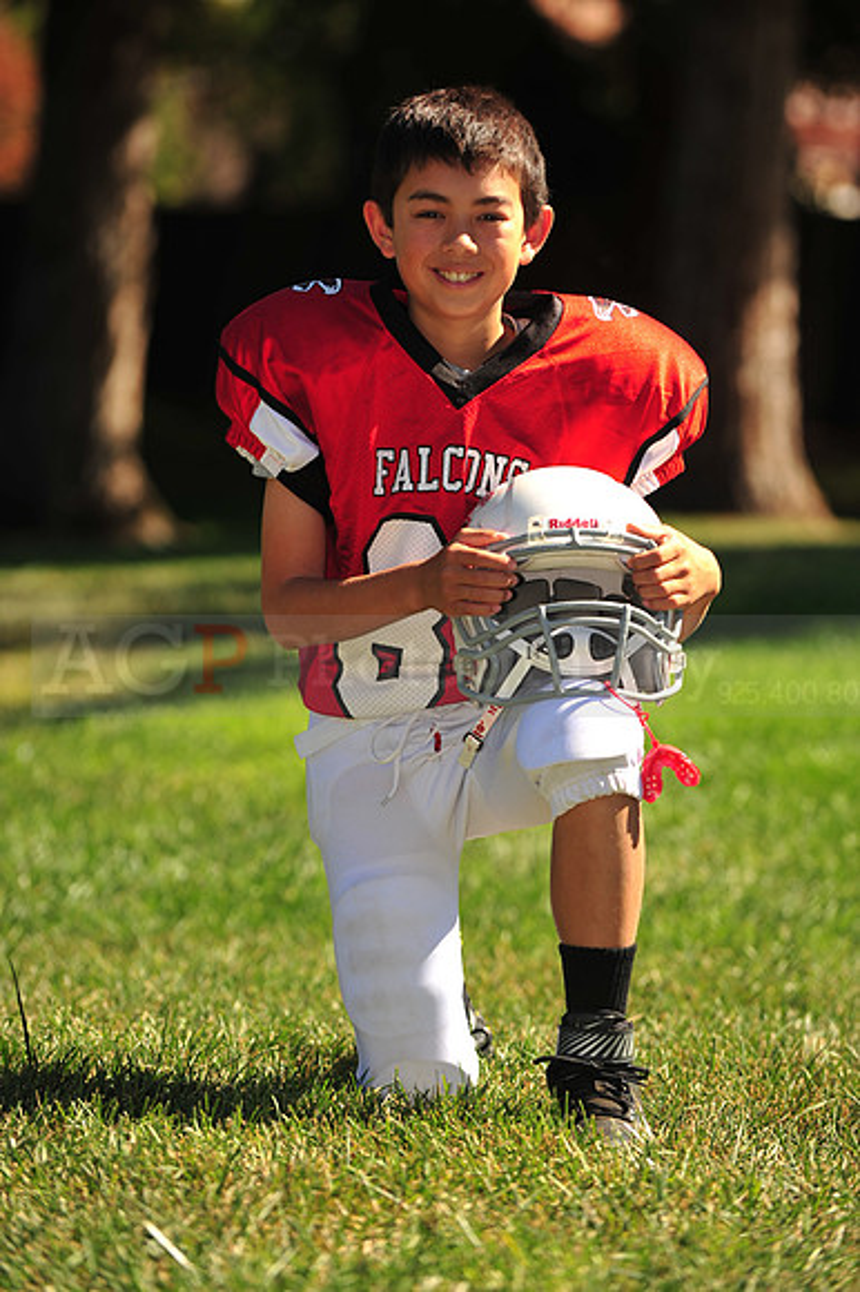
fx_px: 6457
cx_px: 430
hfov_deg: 7.6
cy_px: 646
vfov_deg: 11.4
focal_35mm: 180
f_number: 4.5
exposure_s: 1/640
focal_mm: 180
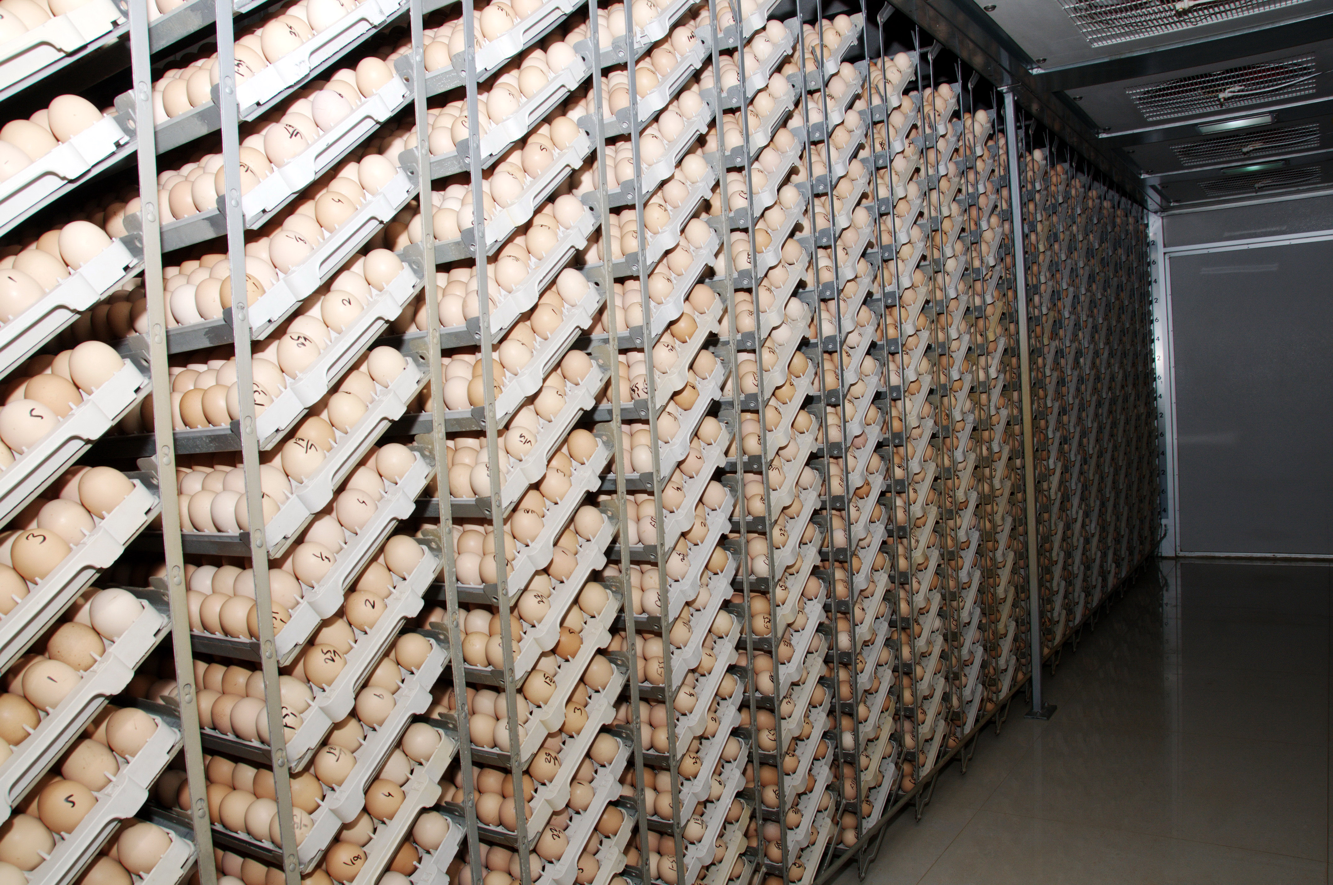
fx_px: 999
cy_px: 442
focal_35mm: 27
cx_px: 666
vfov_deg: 47.8
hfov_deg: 67.4
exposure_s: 1/160
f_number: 8
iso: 200
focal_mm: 18
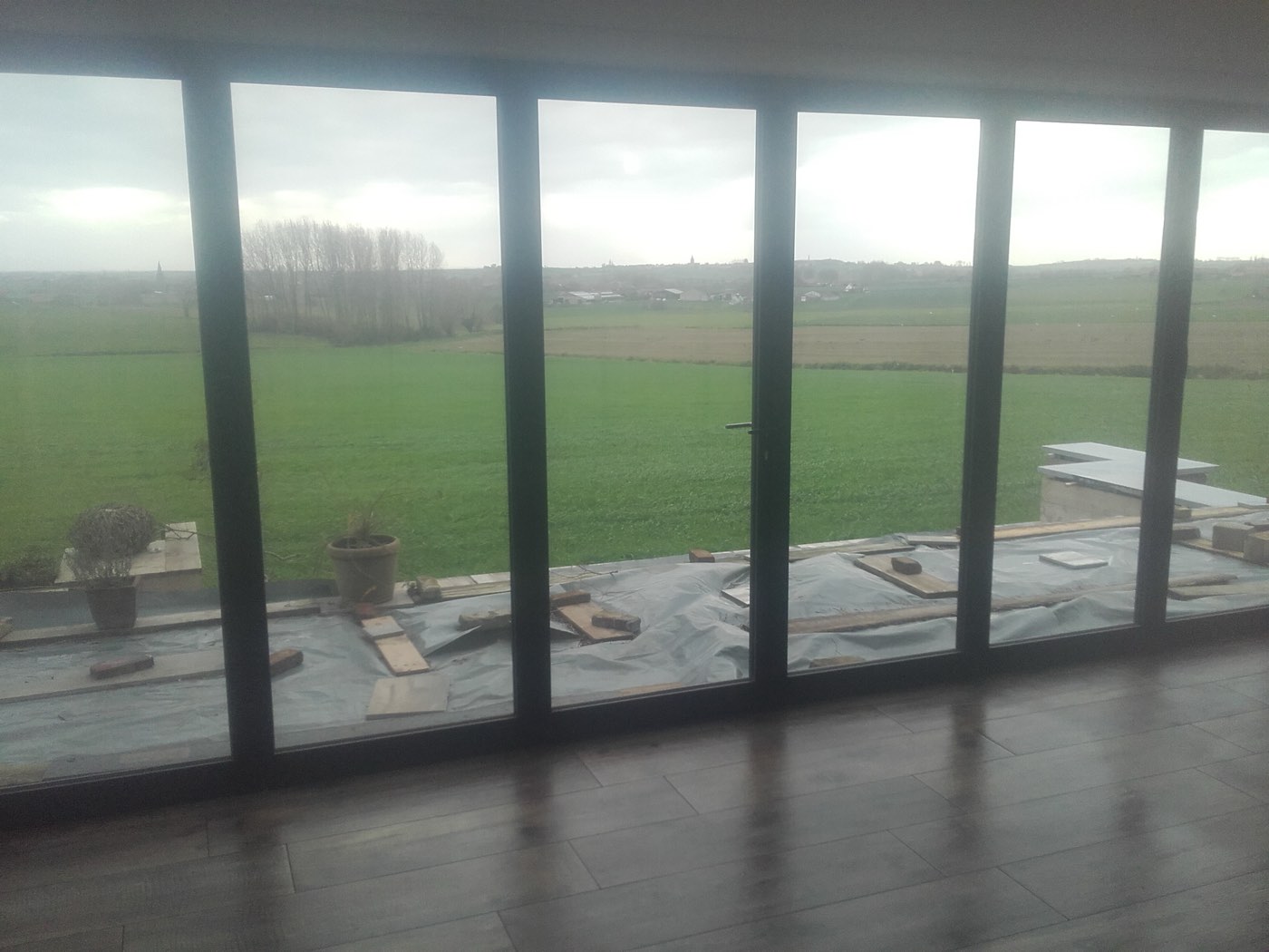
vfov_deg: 45.4
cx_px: 634
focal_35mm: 31
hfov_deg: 58.4
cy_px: 476
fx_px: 1136
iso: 50
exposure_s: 1/107
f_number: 2.2
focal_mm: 3.31
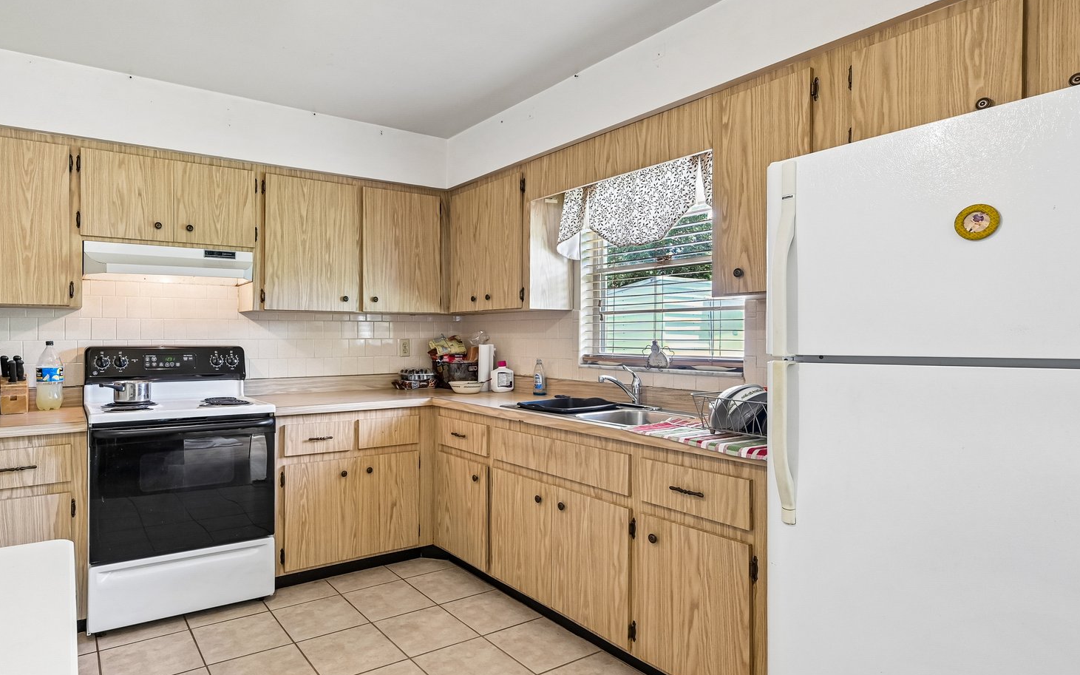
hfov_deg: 84.0
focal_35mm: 20
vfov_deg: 59.6
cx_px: 432
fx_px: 589
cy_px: 343
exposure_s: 1/8
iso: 400
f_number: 8
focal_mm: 14
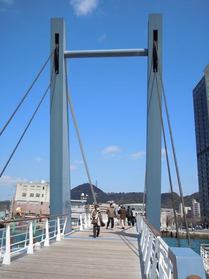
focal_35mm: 33
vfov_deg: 55.3
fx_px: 266
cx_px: 104
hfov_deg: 43.0
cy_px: 140
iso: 100
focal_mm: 5.9
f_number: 4
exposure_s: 1/800
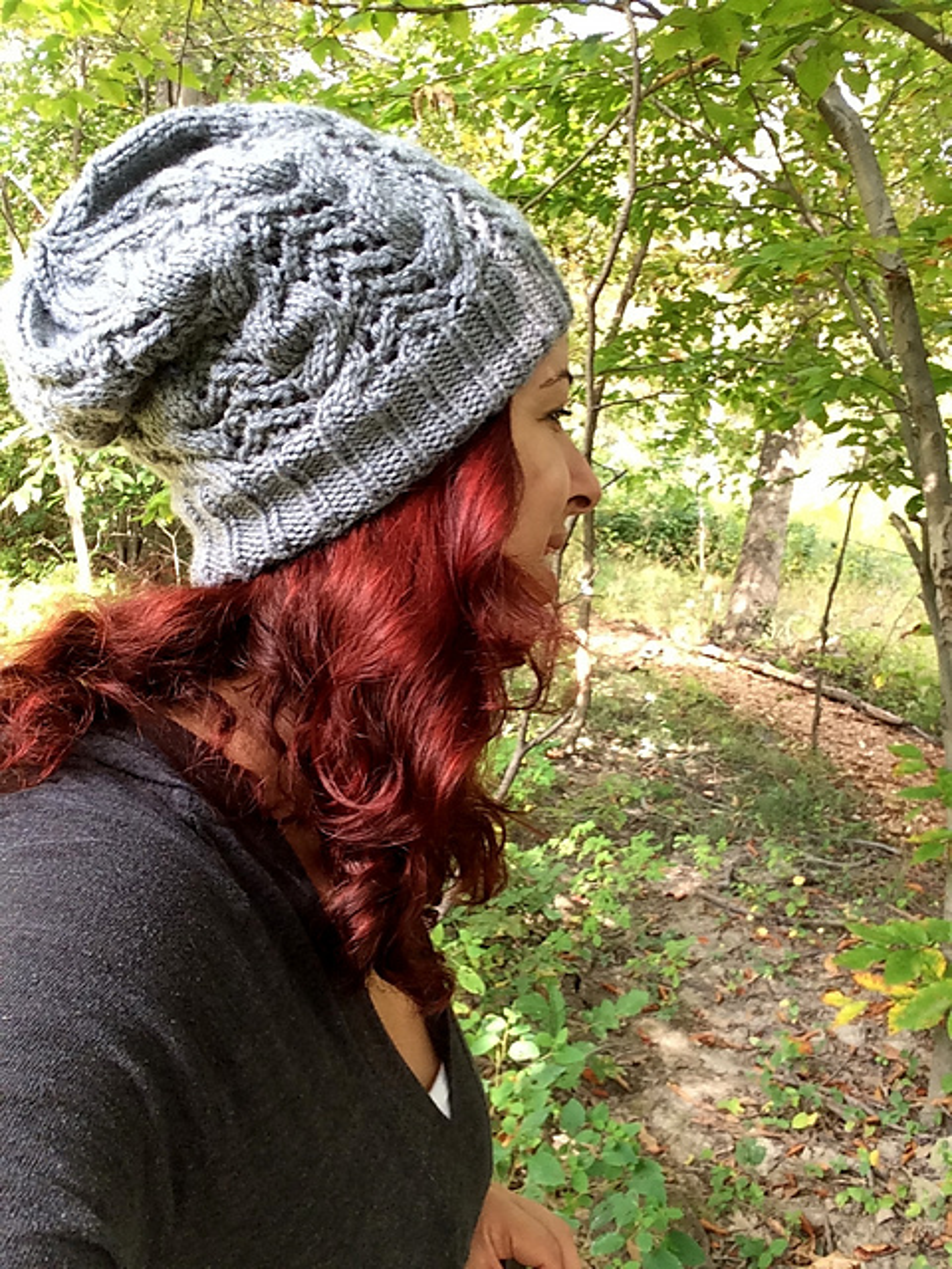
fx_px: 1137
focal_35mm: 31
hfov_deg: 45.4
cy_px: 634
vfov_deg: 58.4
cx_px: 476
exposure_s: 1/60
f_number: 2.4
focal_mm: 2.15
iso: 50
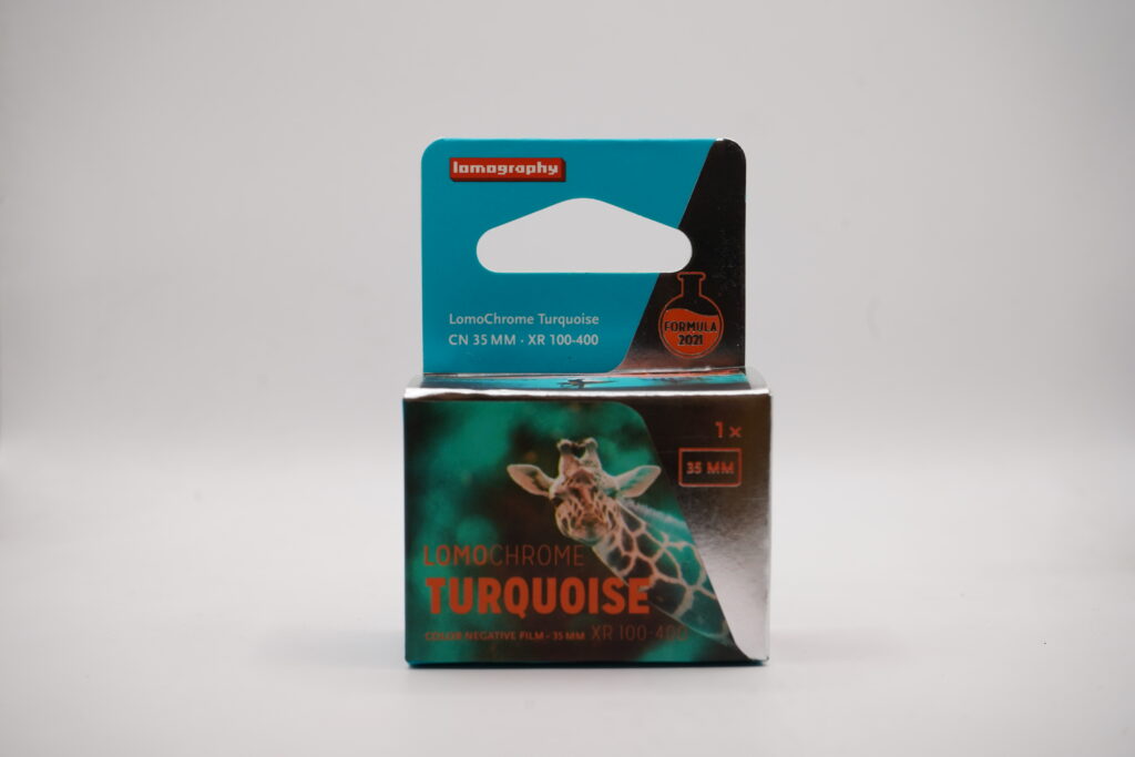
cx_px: 568
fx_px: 2176
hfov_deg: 29.2
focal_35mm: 69
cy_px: 378
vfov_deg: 19.7
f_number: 9
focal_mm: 69
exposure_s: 1/200
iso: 640
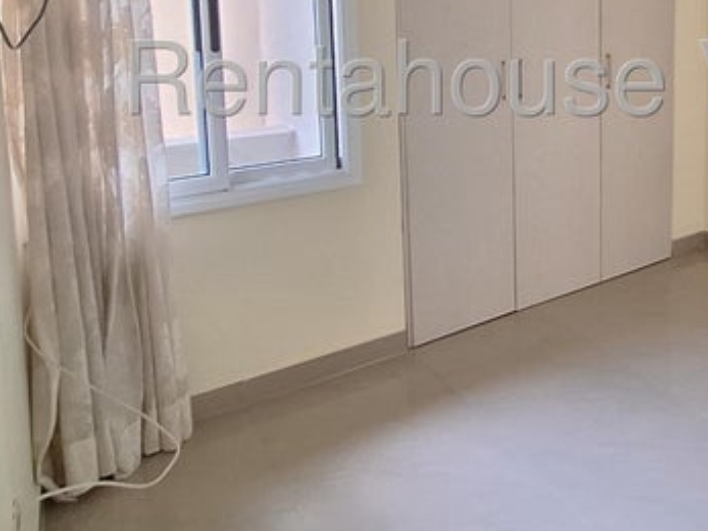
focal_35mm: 32
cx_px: 652
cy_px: 78
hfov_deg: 49.8
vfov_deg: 41.5
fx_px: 654
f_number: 2.2
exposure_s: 1/33
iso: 160
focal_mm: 1.74
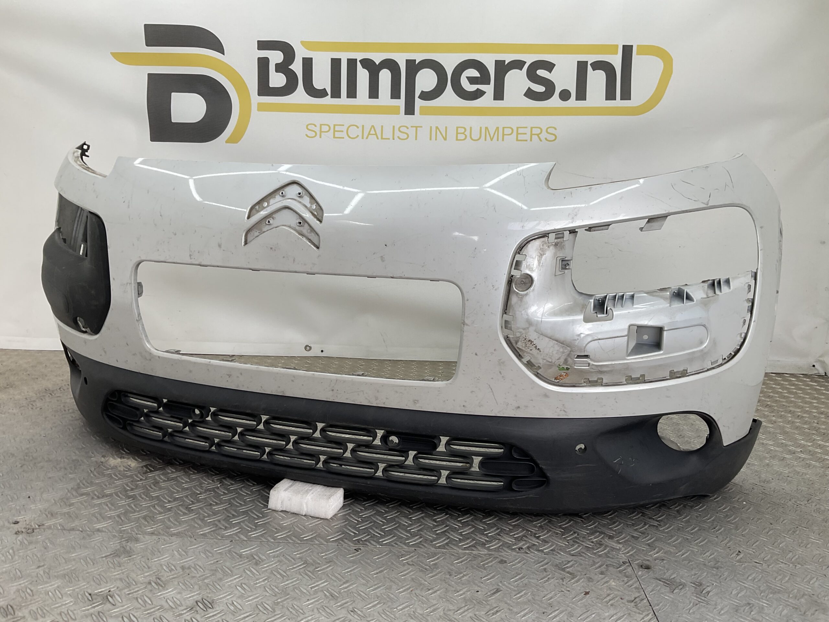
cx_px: 414
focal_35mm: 29
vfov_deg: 48.2
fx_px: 695
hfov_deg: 61.7
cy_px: 311
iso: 16
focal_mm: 3
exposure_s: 1/136
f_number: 1.8
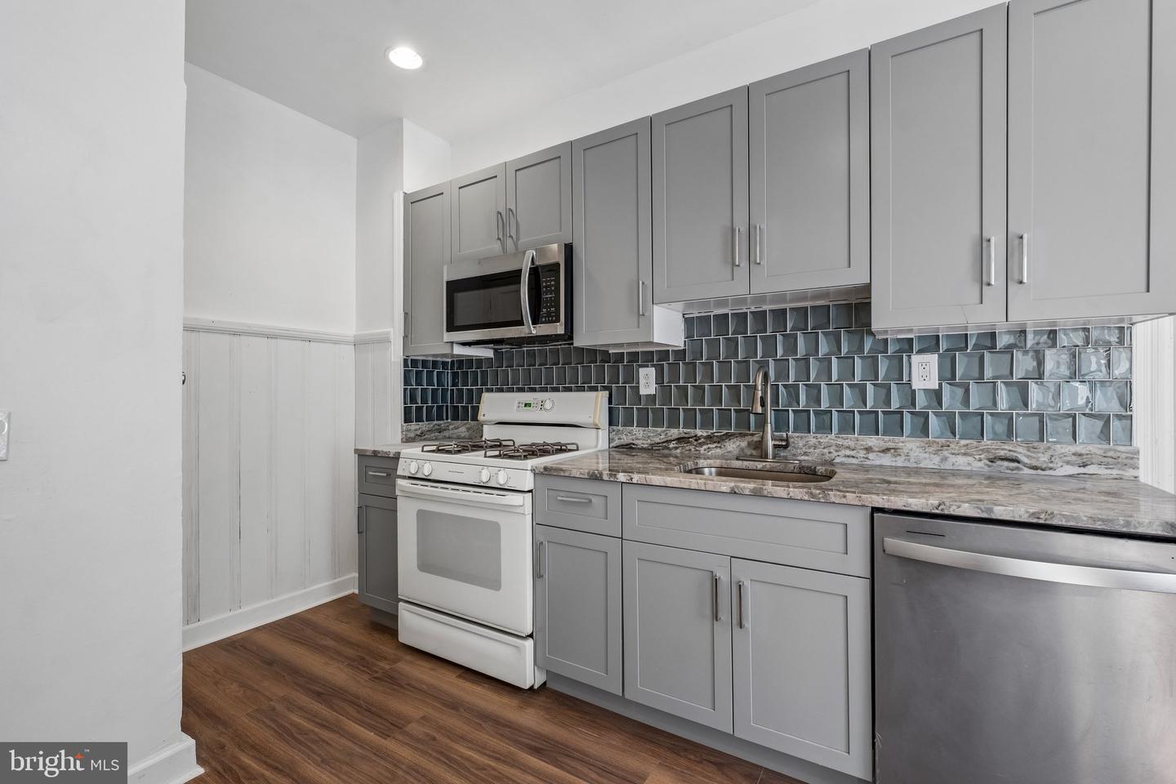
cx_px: 588
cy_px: 392
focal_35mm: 15
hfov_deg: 100.4
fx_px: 490
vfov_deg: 77.3
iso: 250
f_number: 8
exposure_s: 1/4
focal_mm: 10
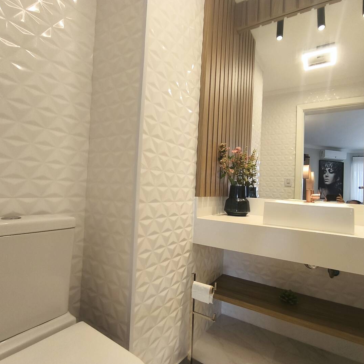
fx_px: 226
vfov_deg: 77.7
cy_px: 182
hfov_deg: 77.3
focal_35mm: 19
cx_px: 205
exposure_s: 1/60
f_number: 2.2
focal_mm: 1.65
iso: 200
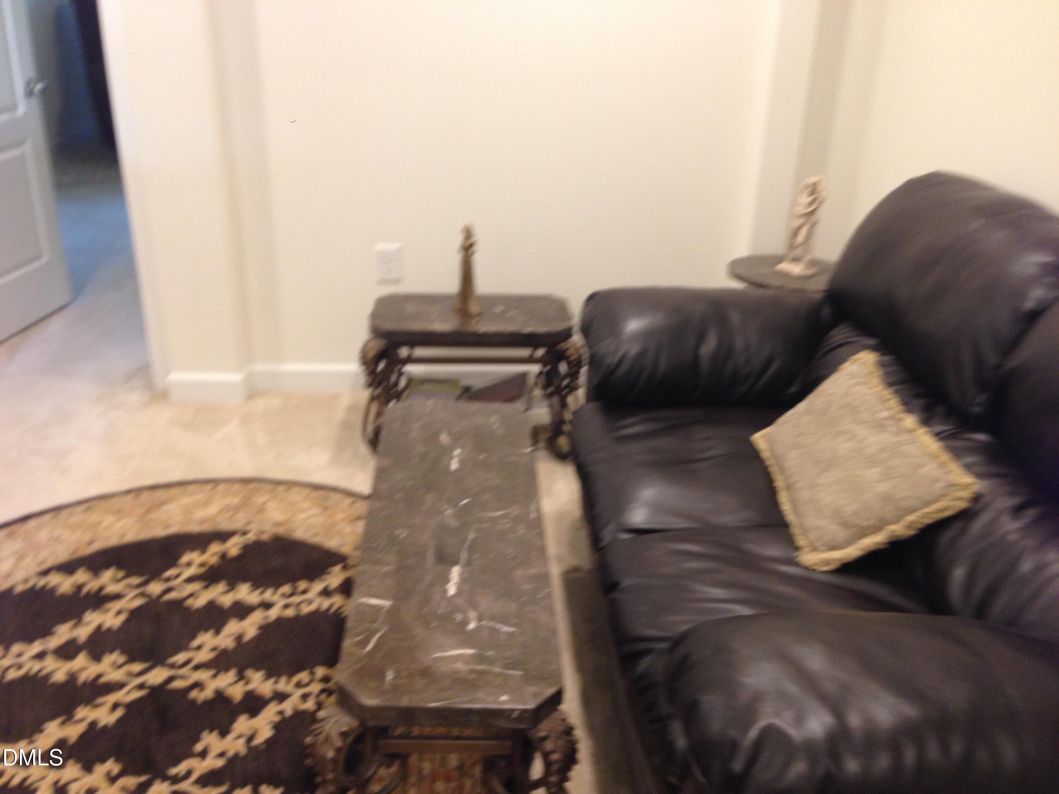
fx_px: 1010
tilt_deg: -22.7
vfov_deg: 42.9
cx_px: 530
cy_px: 397
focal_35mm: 33
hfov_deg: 55.4
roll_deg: -0.8
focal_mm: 4.12
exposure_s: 1/20
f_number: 2.4
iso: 125
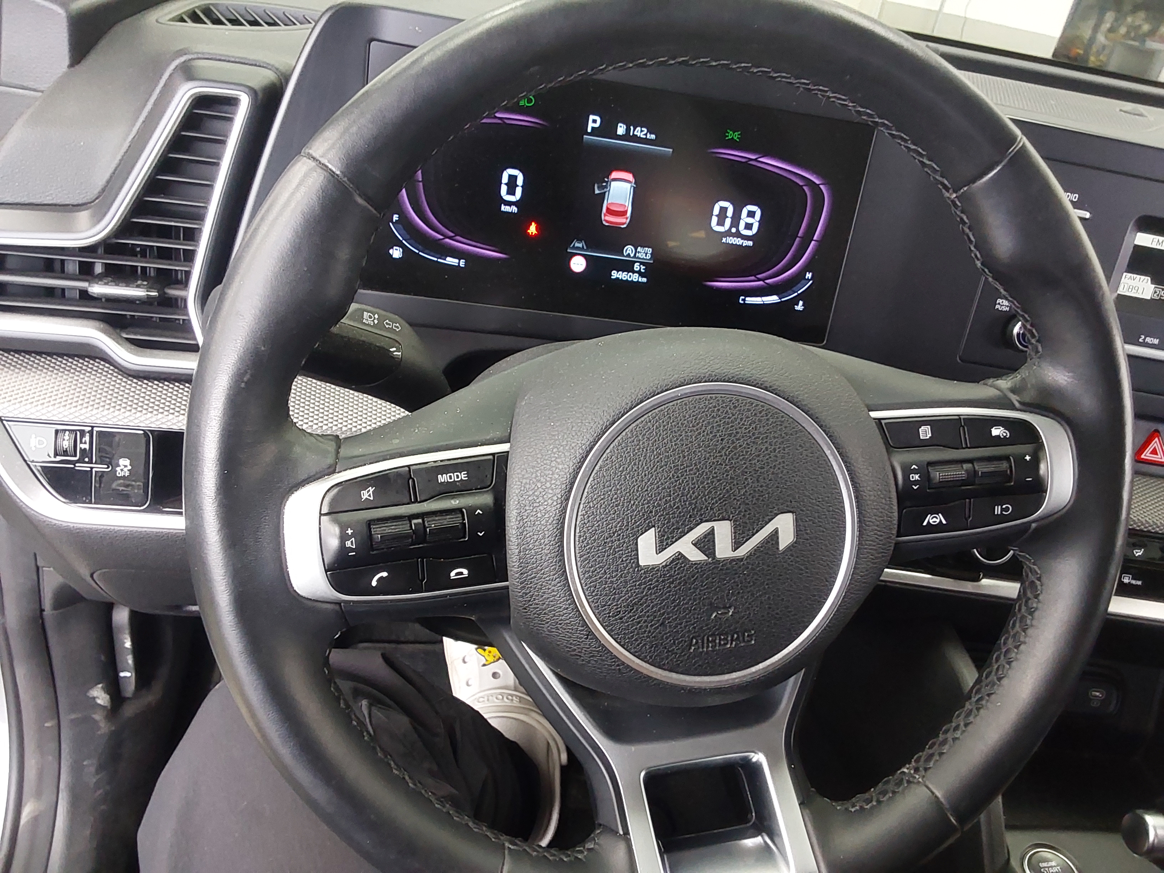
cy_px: 436
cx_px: 582
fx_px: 942
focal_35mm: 28
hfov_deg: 63.4
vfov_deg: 49.7
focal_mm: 2.91
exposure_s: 1/40
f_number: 1.9
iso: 320
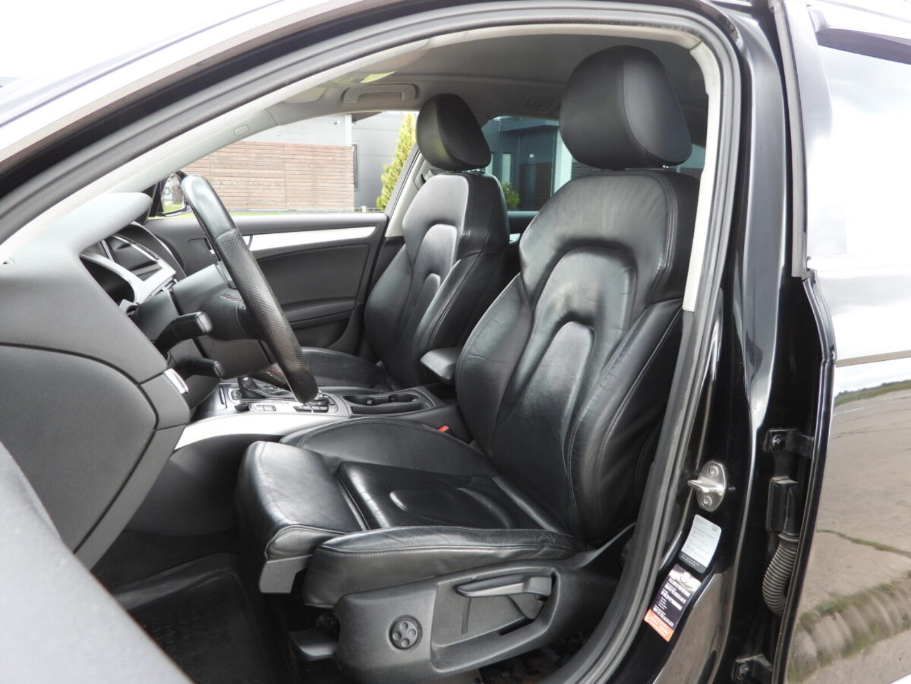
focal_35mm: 24
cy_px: 342
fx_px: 632
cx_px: 456
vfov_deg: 56.8
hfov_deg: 71.6
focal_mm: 4.3
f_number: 2.8
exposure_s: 1/50
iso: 100
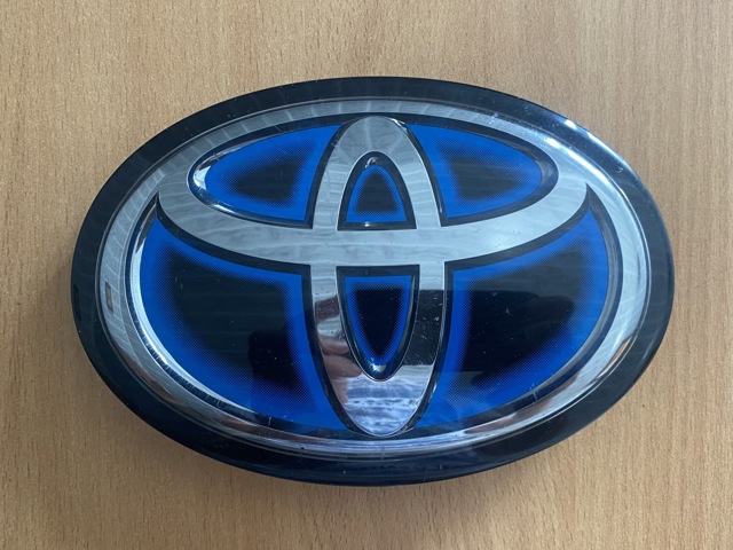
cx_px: 366
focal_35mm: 26
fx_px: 551
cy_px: 275
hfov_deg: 67.3
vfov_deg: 53.1
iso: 250
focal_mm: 4.25
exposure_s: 1/60
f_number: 1.8
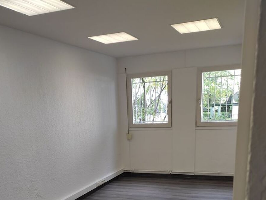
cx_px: 129
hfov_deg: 47.8
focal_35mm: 39
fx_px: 300
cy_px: 190
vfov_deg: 34.2
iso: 200
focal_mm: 4.74
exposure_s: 1/100
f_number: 1.79
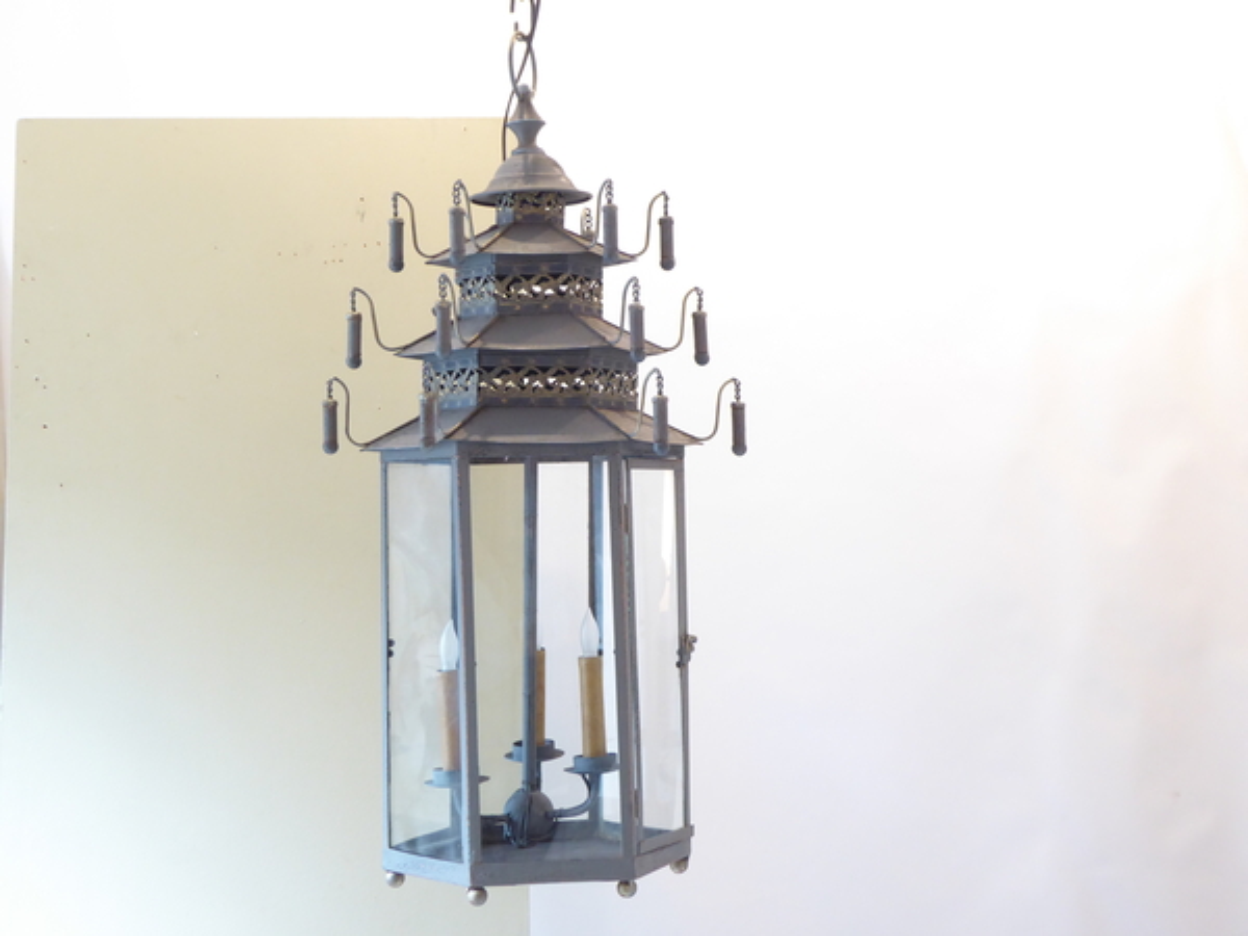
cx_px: 624
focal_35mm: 57
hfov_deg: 33.8
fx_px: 2055
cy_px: 468
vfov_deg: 25.7
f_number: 4.5
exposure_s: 1/8
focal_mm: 10.3
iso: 400
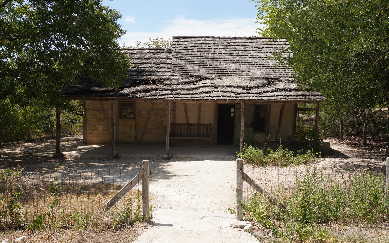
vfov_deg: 43.1
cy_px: 119
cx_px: 197
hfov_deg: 64.6
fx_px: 307
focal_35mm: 29
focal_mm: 28
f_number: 11
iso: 100
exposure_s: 1/100
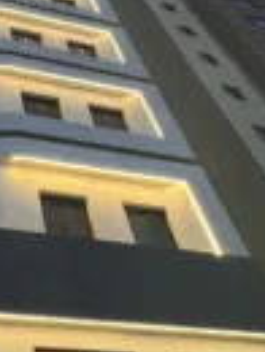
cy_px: 32
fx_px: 407
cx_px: -14
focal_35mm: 40
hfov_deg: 32.5
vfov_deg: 42.7
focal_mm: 1.57
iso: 640
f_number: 1.8
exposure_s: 1/50
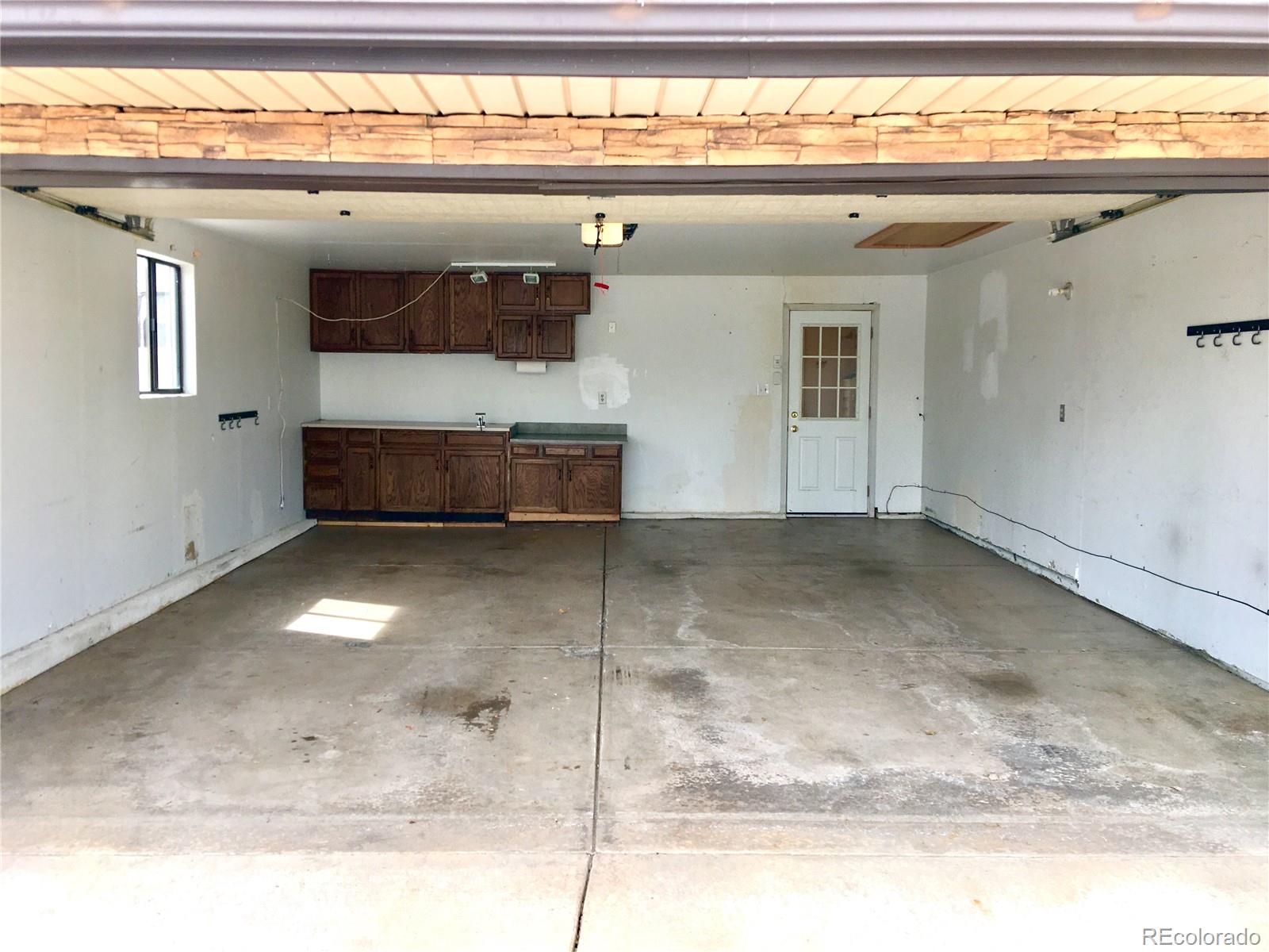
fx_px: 1063
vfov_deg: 48.2
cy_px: 476
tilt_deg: -5.3
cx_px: 634
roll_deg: -0.5
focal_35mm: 29
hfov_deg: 61.7
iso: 25
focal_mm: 4.15
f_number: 2.2
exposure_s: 1/236
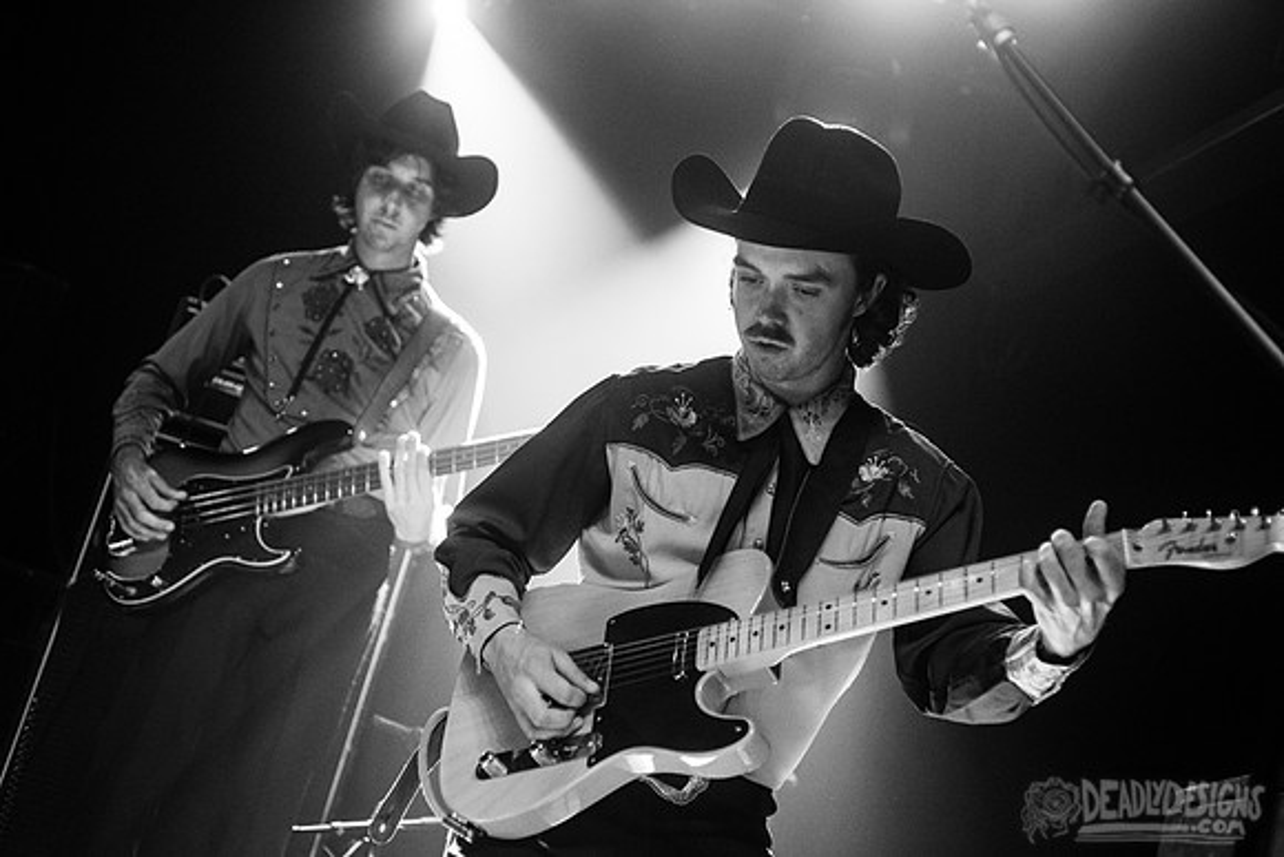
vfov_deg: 23.4
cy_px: 428
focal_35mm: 58
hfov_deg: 34.5
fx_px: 2069
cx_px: 642
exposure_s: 1/125
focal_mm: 58
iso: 3200
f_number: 3.2
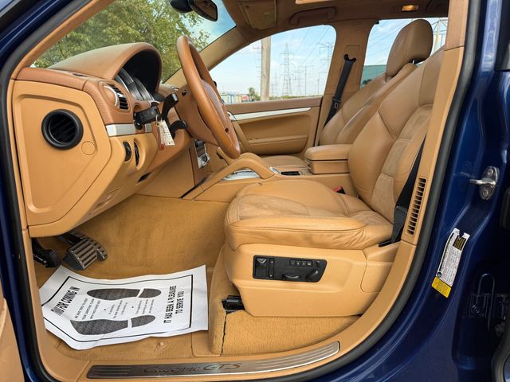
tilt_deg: -14.9
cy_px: 191
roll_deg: +1.5
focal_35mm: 24
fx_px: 354
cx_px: 255
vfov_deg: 56.8
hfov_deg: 71.6
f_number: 1.78
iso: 100
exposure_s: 1/1250
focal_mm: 6.76
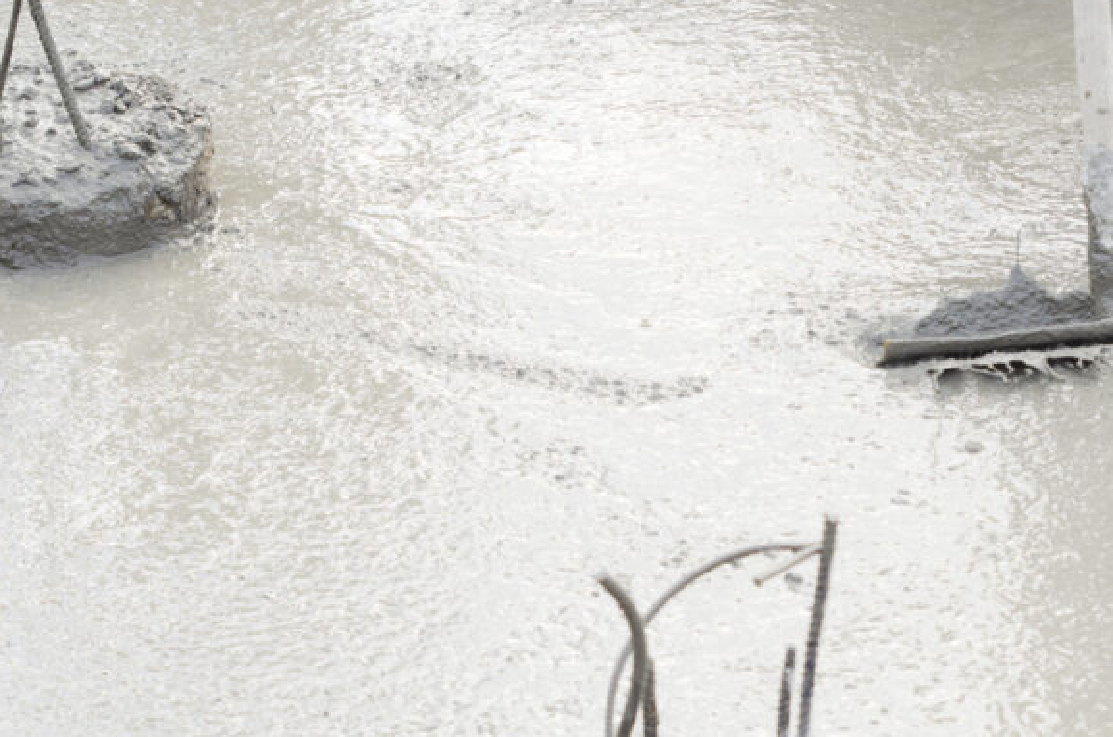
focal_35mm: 186
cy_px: 348
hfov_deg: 11.1
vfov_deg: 7.4
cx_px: 811
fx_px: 5739
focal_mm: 70
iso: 320
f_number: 4
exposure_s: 1/400
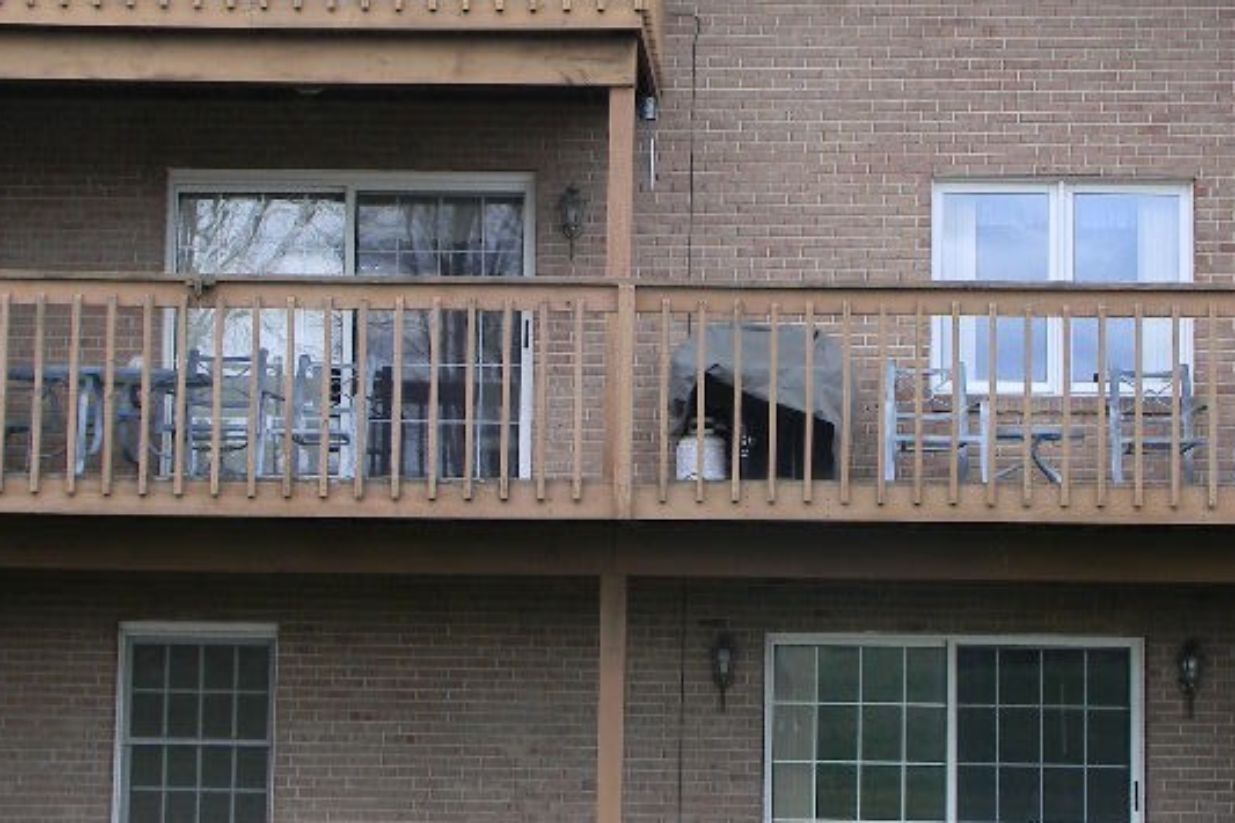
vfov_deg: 18.9
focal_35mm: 72
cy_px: 387
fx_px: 2469
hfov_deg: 28.1
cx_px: 674
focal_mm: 6.4
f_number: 3.7
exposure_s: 1/140
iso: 80
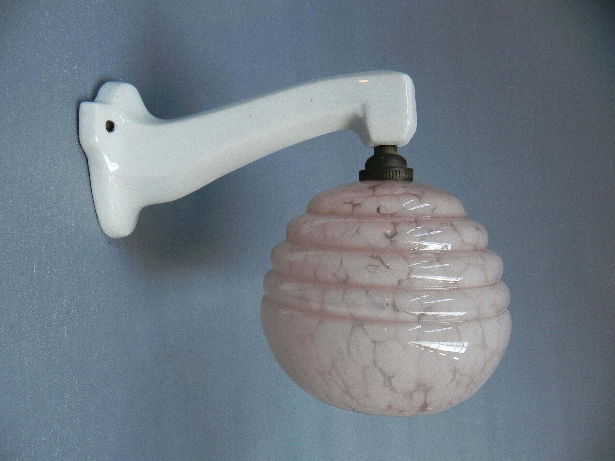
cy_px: 230
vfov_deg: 53.1
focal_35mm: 26
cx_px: 308
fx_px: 462
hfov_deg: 67.3
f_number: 2.8
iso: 229
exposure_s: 1/30
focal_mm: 4.6
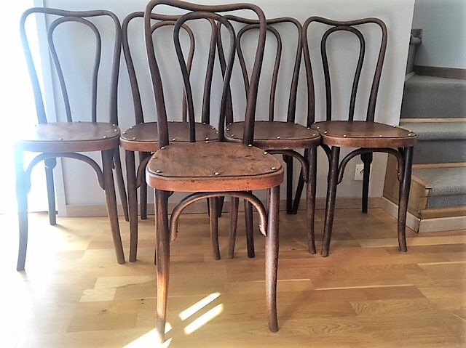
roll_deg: +0.2
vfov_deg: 48.2
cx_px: 233
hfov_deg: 61.7
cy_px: 174
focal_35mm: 29
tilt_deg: -16.4
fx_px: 390
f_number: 2.2
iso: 40
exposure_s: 1/100
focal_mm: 4.15
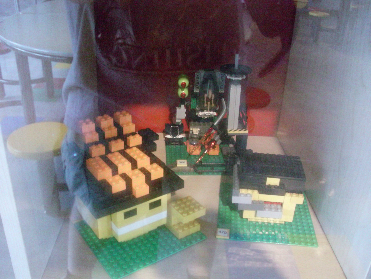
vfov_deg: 37.7
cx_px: 186
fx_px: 407
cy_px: 140
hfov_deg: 49.0
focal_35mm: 38
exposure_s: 1/60
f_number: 3.1
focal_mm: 6.3
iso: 1600
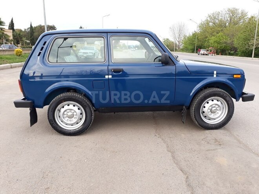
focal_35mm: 27
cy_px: 97
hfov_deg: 65.3
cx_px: 130
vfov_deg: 51.4
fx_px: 202
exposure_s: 1/255
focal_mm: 3.6
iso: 40
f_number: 1.9
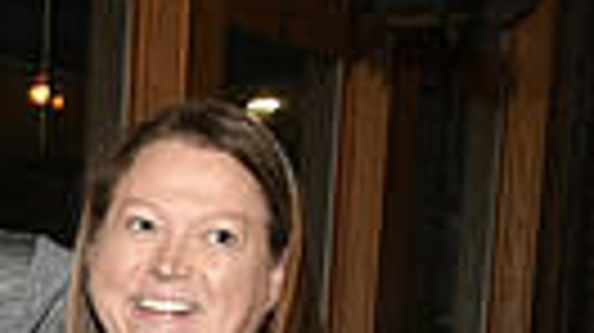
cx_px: -360
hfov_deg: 13.6
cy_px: 740
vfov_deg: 7.8
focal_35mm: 147
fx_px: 2313
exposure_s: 1/60
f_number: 11
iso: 6400
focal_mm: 32
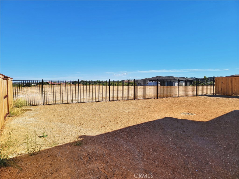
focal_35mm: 24
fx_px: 166
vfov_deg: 56.8
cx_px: 120
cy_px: 90
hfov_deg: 71.6
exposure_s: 1/1076
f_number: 1.8
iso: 16
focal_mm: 6.7
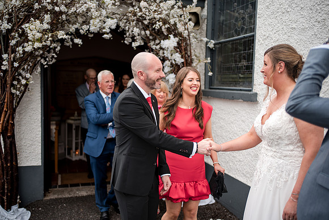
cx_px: 164
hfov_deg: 54.4
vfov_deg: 37.9
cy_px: 110
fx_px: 320
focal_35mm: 35
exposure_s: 1/1000
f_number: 1.8
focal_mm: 35
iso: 100
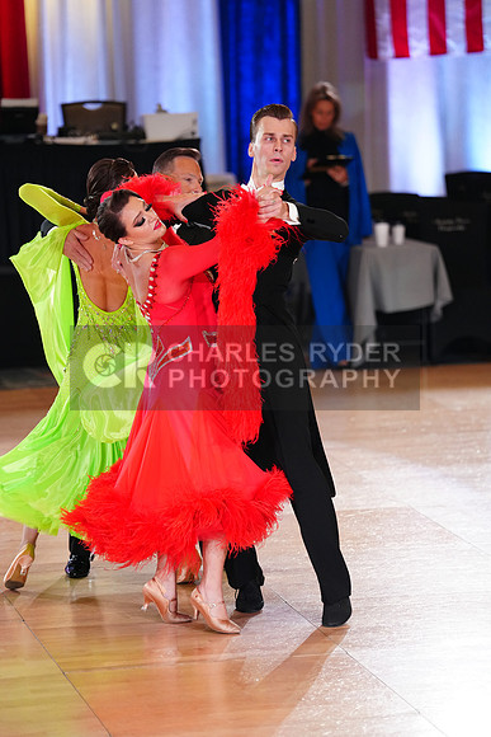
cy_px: 368
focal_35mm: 164
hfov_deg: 8.4
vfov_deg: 12.5
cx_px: 246
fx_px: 3353
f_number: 2.8
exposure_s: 1/640
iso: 2500
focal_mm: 164
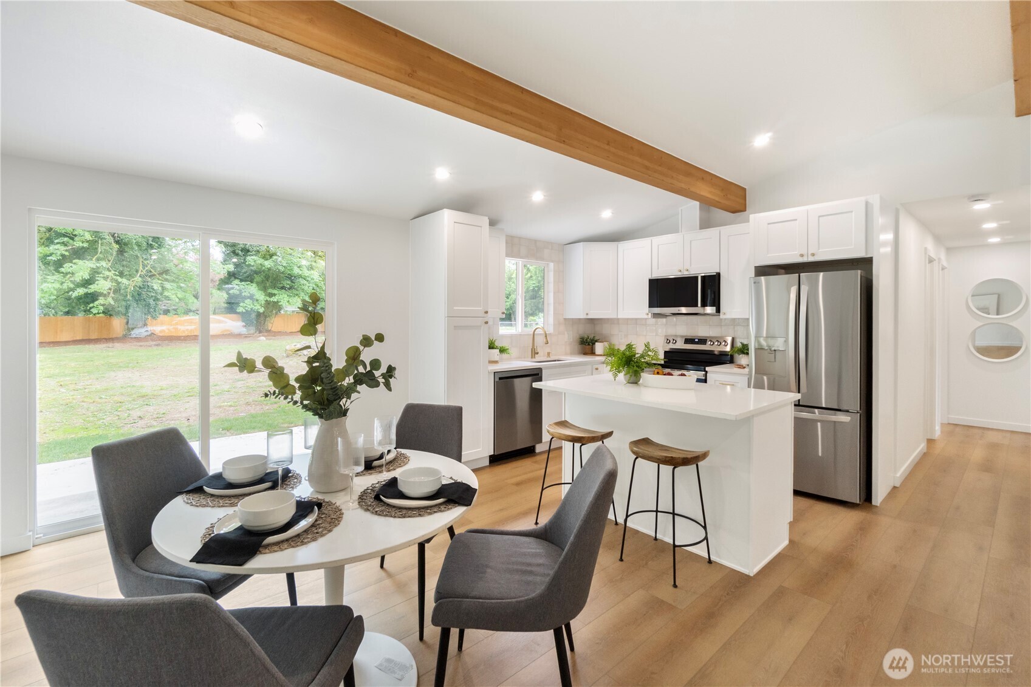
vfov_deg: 77.3
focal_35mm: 15
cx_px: 516
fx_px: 430
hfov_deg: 100.4
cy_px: 344
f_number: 10
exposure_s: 1/30
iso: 250
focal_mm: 10
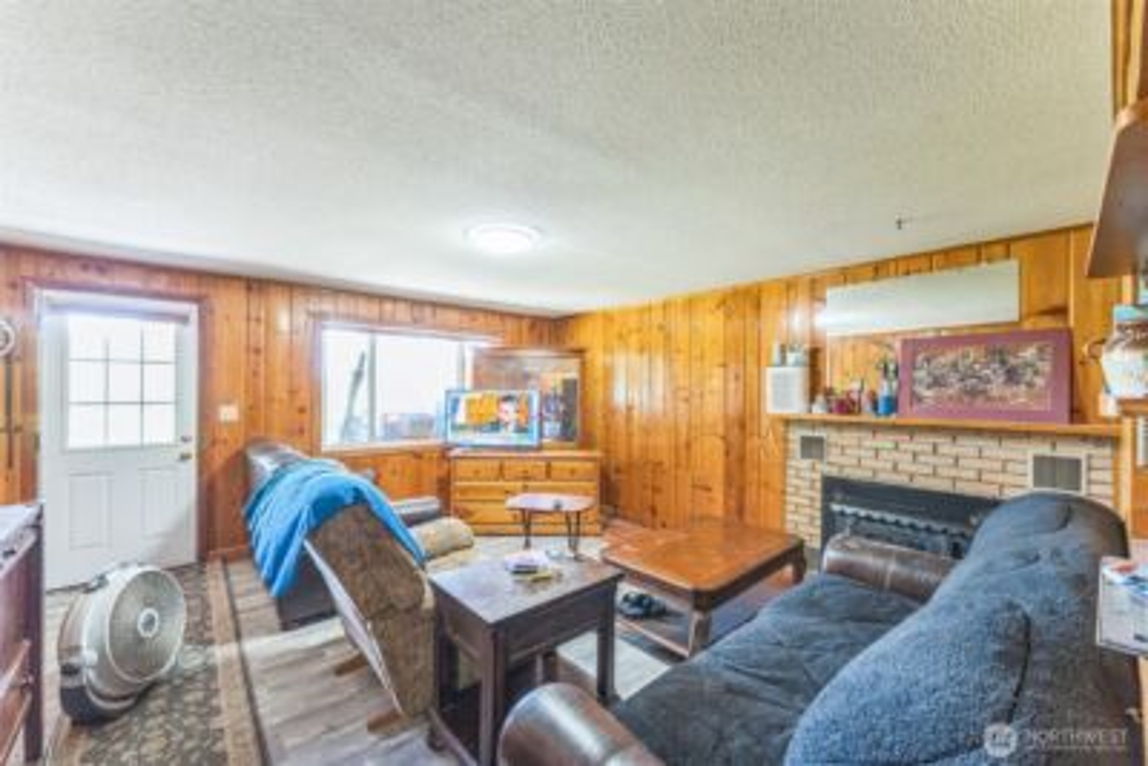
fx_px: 447
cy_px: 383
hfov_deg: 104.2
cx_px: 574
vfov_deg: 81.3
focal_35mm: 14
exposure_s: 1/3
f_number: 8
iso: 500
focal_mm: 14
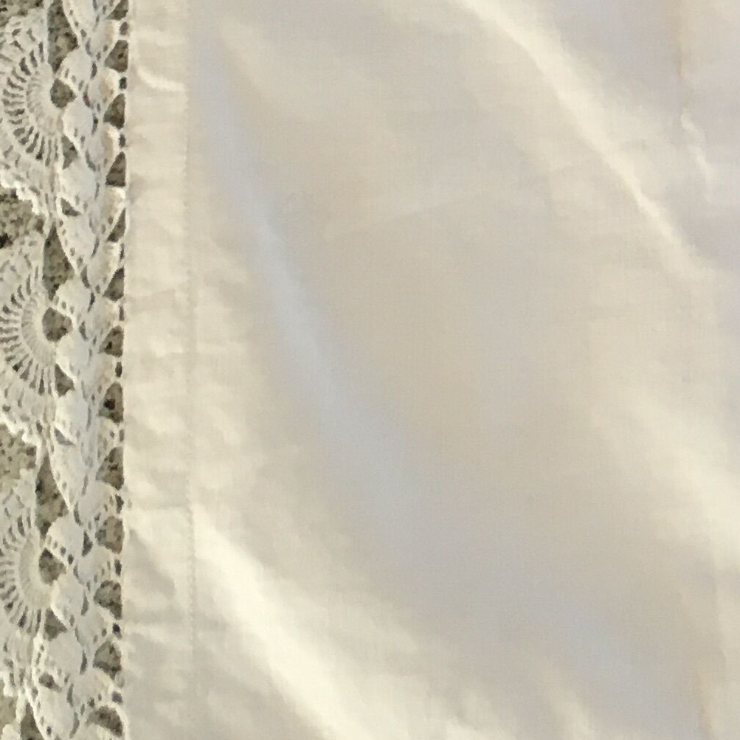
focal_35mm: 103
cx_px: 937
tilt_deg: -69.5
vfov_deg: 15.7
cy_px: -317
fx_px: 2491
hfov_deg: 16.1
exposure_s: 1/33
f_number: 2.2
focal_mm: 4.15
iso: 32
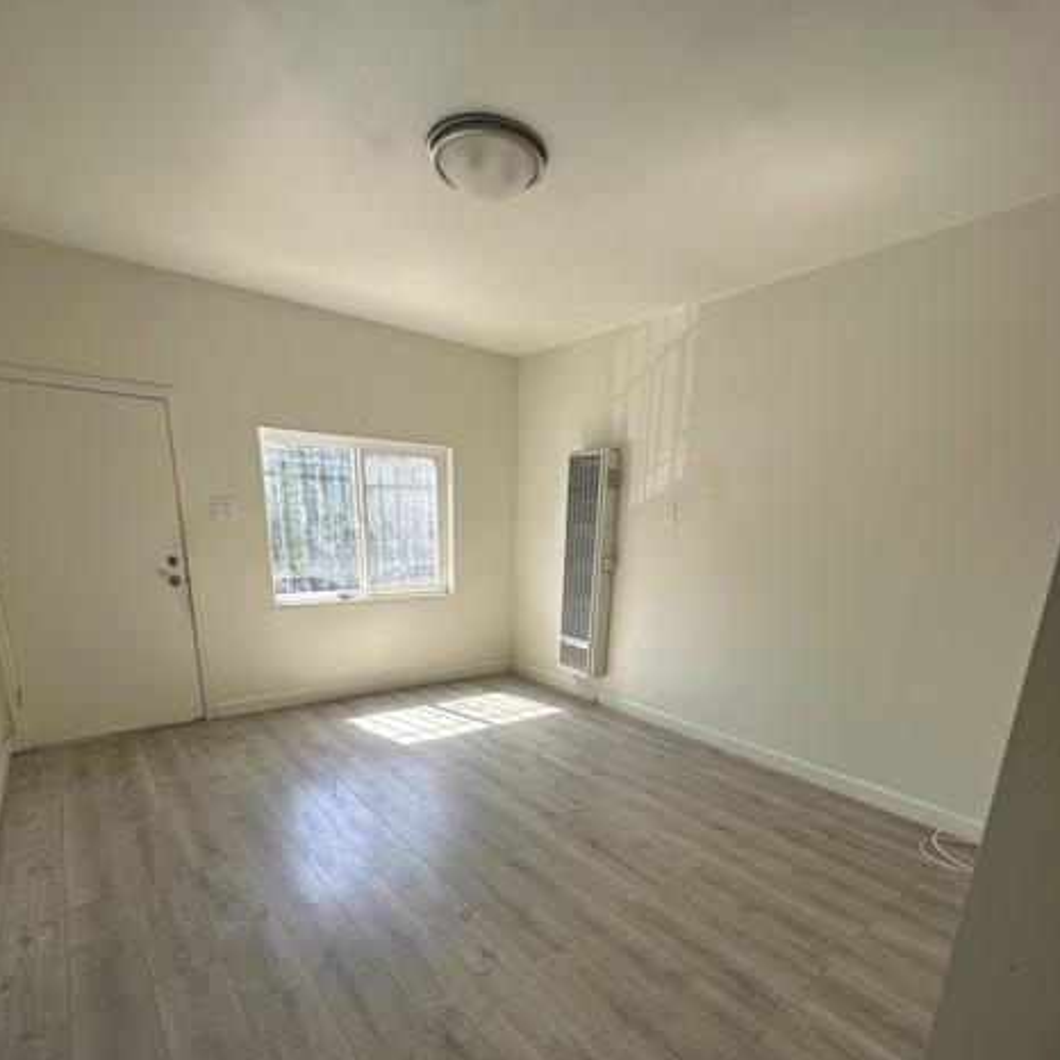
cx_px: 537
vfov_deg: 81.8
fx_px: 589
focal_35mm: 17
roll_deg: -2.2
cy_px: 685
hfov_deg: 84.0
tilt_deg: -13.9
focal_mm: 2.22
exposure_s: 1/159
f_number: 2.2
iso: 40
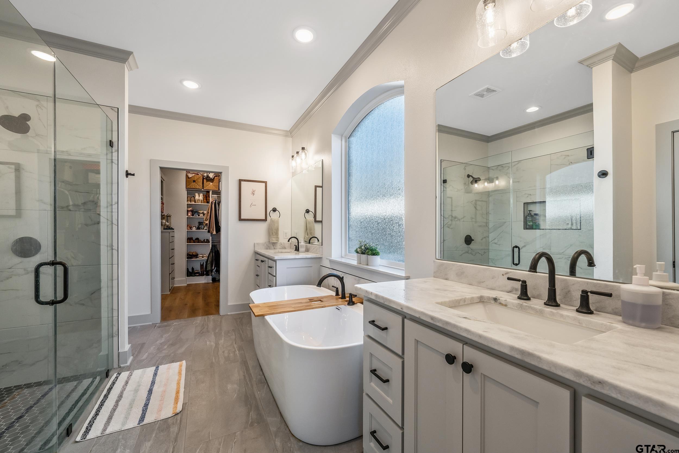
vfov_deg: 81.2
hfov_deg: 104.3
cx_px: 340
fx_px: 264
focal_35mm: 14
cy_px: 226
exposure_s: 1/60
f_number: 8
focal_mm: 14
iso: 800
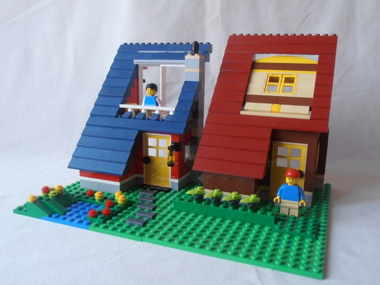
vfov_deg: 38.7
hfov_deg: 50.1
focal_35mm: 37
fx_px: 406
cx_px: 190
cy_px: 142
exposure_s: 1/40
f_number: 3.9
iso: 100
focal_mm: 6.61
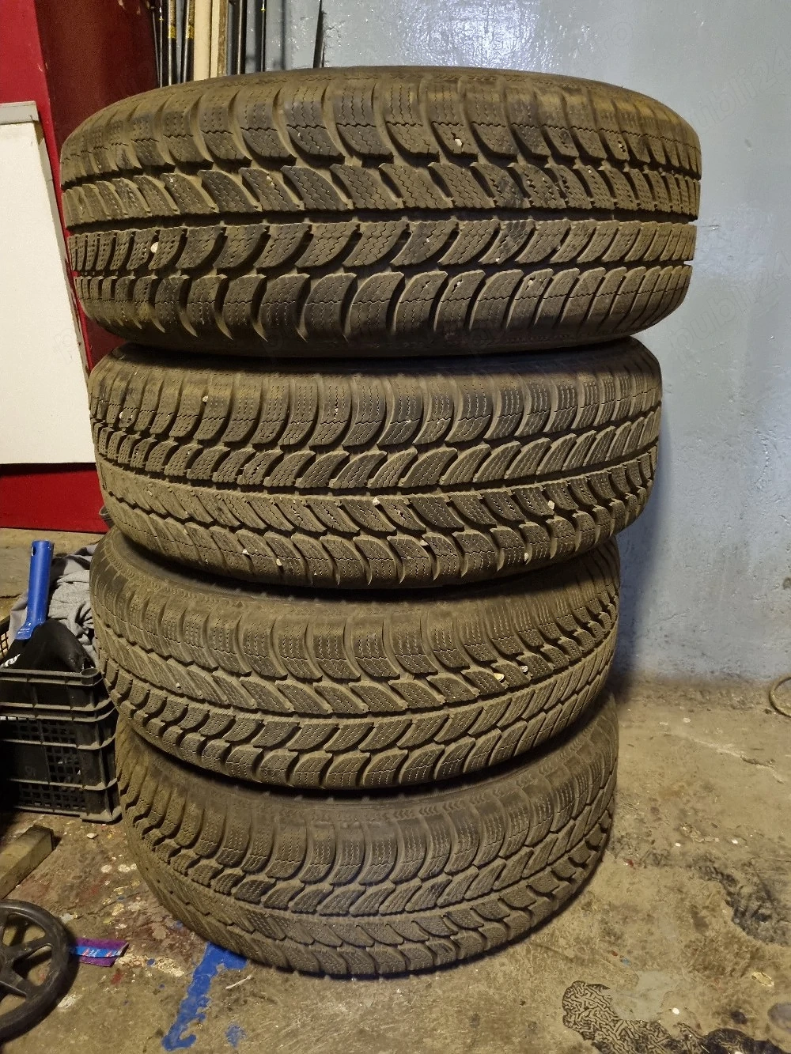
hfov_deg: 53.1
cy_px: 527
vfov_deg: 67.3
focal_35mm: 26
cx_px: 396
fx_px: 792
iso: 1600
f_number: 1.8
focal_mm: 5.4
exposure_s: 1/20
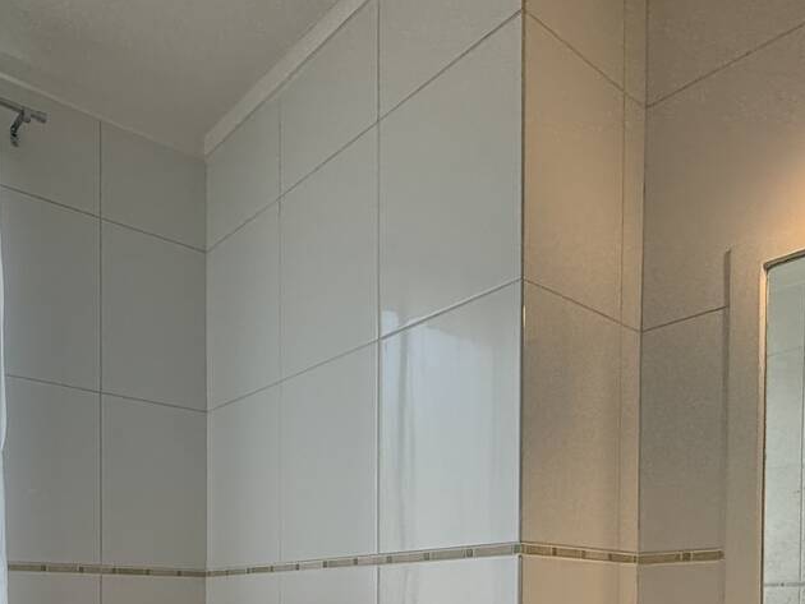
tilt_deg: -0.6
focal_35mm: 32
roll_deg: +0.2
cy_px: 627
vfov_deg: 38.4
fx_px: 744
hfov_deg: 55.0
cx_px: 235
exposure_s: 1/120
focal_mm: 2.22
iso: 80
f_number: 2.2
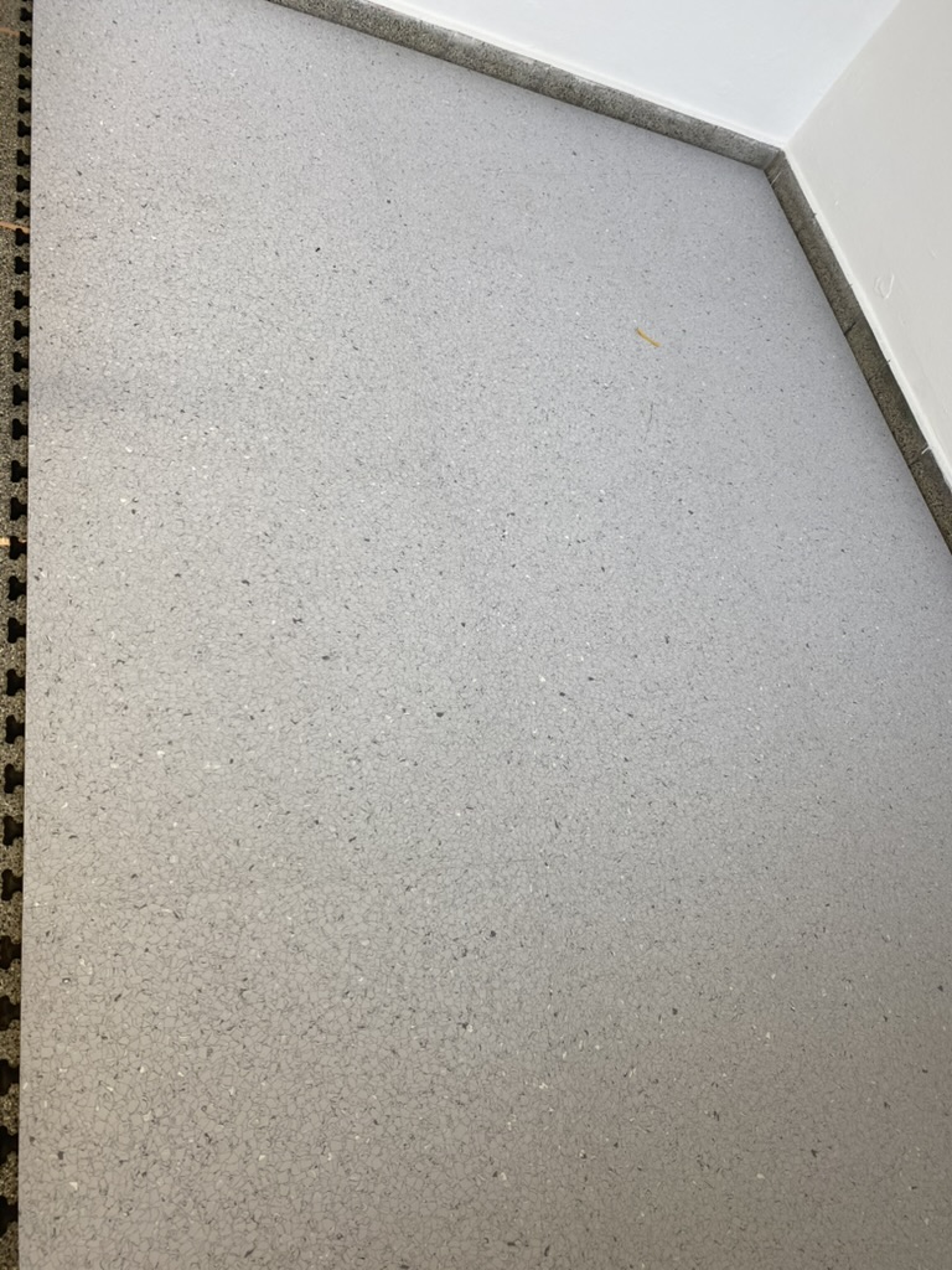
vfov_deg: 67.3
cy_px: 635
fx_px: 953
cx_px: 476
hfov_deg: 53.1
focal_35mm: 26
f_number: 1.8
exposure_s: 1/100
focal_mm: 4.25
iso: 50
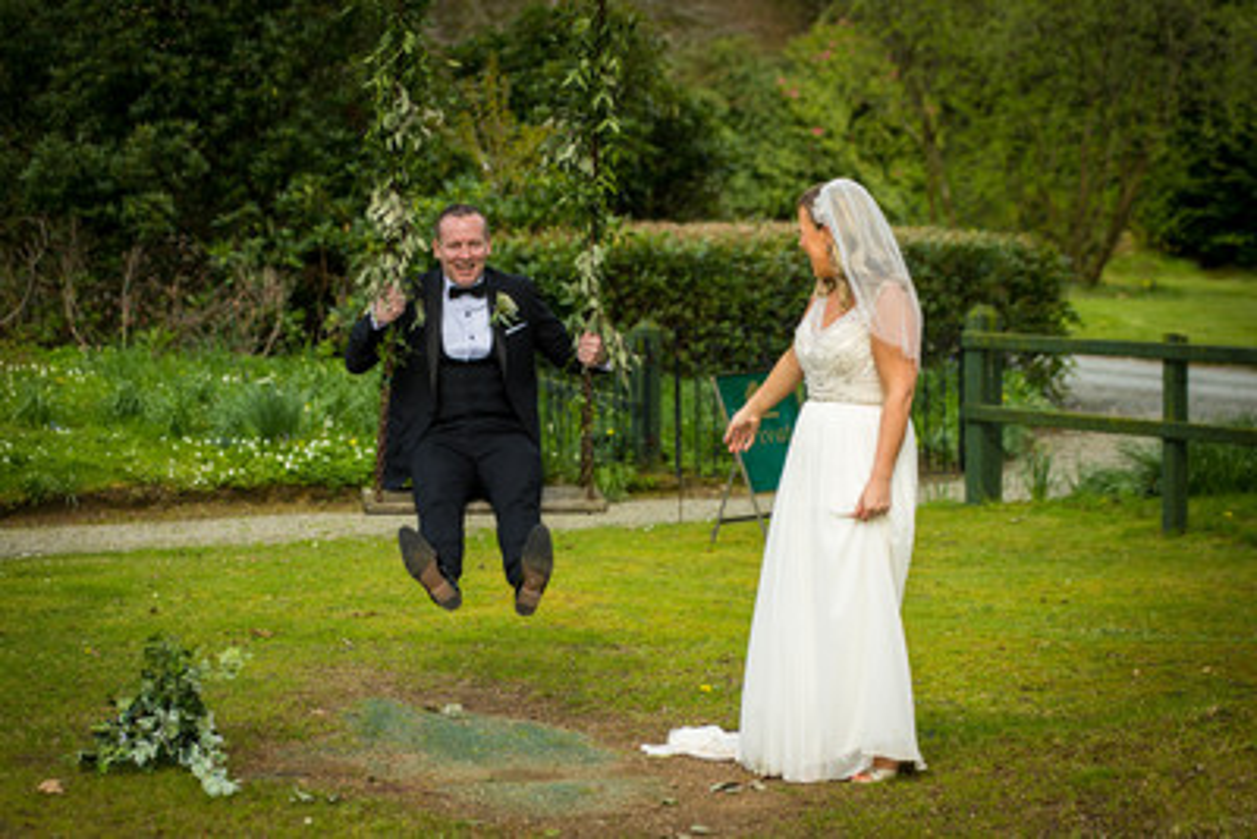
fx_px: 4444
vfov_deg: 10.8
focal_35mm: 127
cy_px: 534
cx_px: 538
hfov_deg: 16.1
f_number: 2.8
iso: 160
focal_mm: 100
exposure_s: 1/800
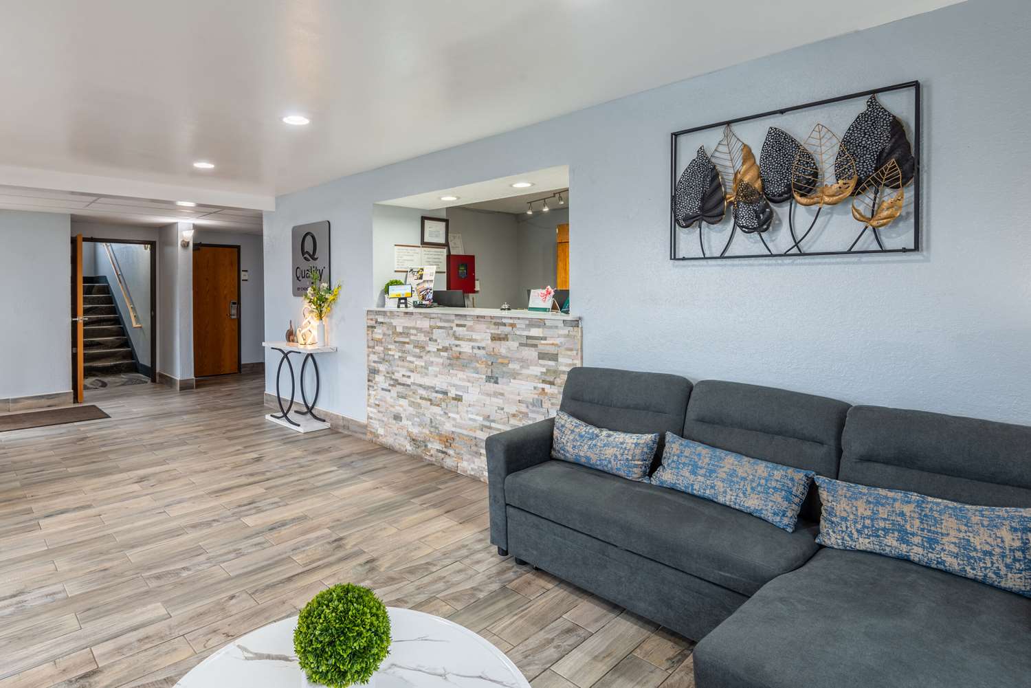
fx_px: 458
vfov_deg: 73.8
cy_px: 344
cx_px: 516
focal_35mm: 16
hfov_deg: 96.7
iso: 100
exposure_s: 1/15
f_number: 9
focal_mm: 16
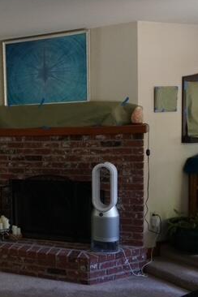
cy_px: 163
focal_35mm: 49
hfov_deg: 24.4
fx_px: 404
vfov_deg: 40.3
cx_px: -53
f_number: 3.5
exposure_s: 1/160
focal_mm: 28
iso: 2500
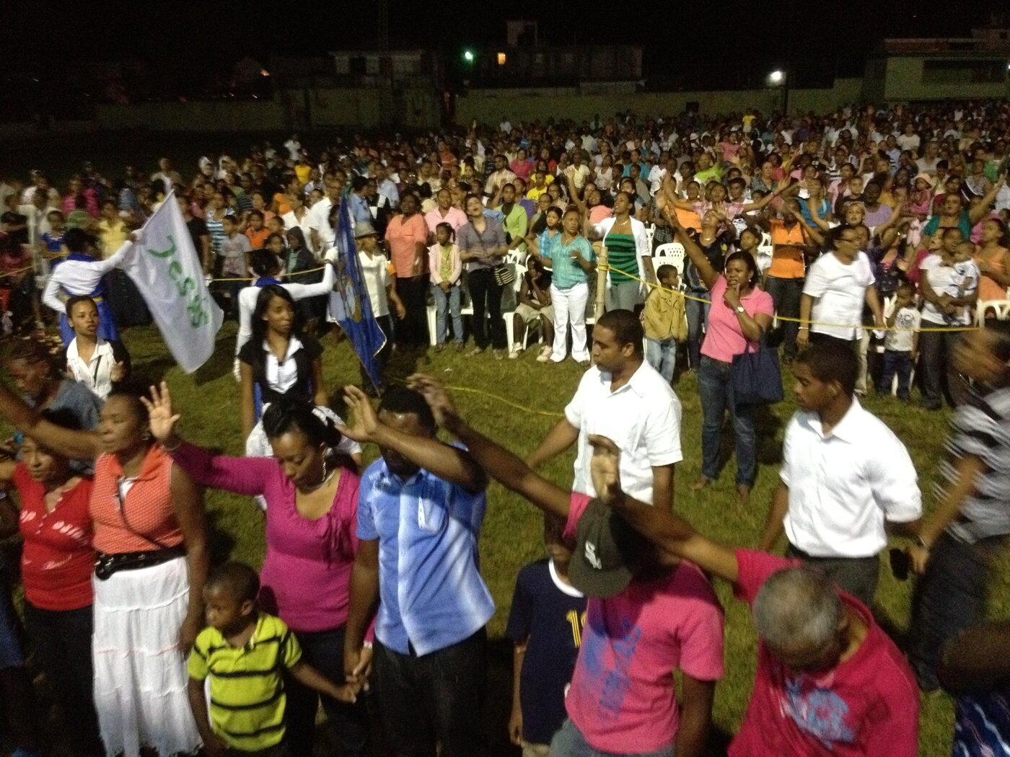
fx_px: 1021
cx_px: 505
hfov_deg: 52.6
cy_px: 378
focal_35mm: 35
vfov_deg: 40.7
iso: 800
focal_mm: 4.28
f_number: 2.4
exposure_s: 1/15
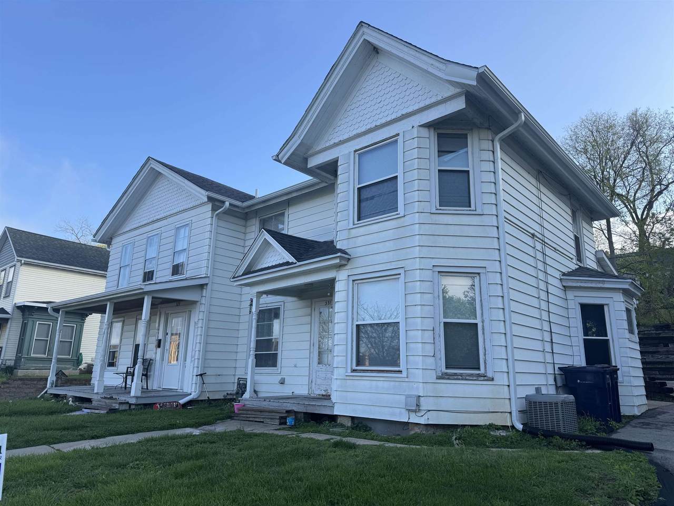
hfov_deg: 71.6
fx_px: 467
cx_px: 337
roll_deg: -1.2
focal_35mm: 24
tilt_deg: +13.3
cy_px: 253
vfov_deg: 56.8
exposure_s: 1/1923
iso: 80
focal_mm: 6.76
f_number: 1.78
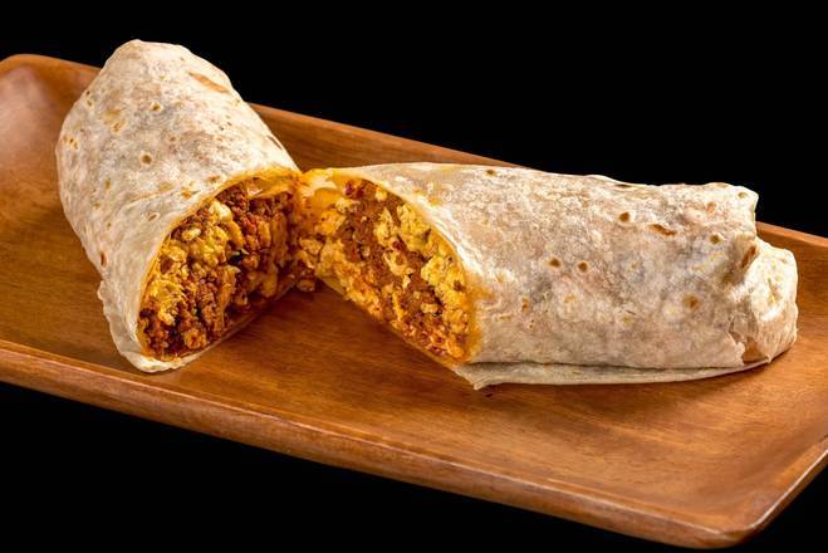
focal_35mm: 120
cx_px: 414
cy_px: 276
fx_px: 2761
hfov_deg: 17.1
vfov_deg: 11.4
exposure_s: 1/200
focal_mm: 120
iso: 100
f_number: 8
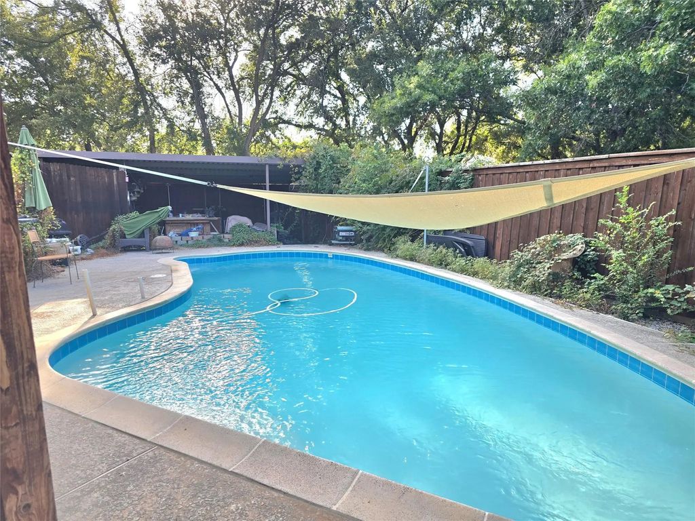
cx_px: 348
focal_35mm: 23
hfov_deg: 73.9
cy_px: 260
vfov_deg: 58.9
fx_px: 462
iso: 12
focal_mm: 6.3
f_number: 1.7
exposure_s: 1/263
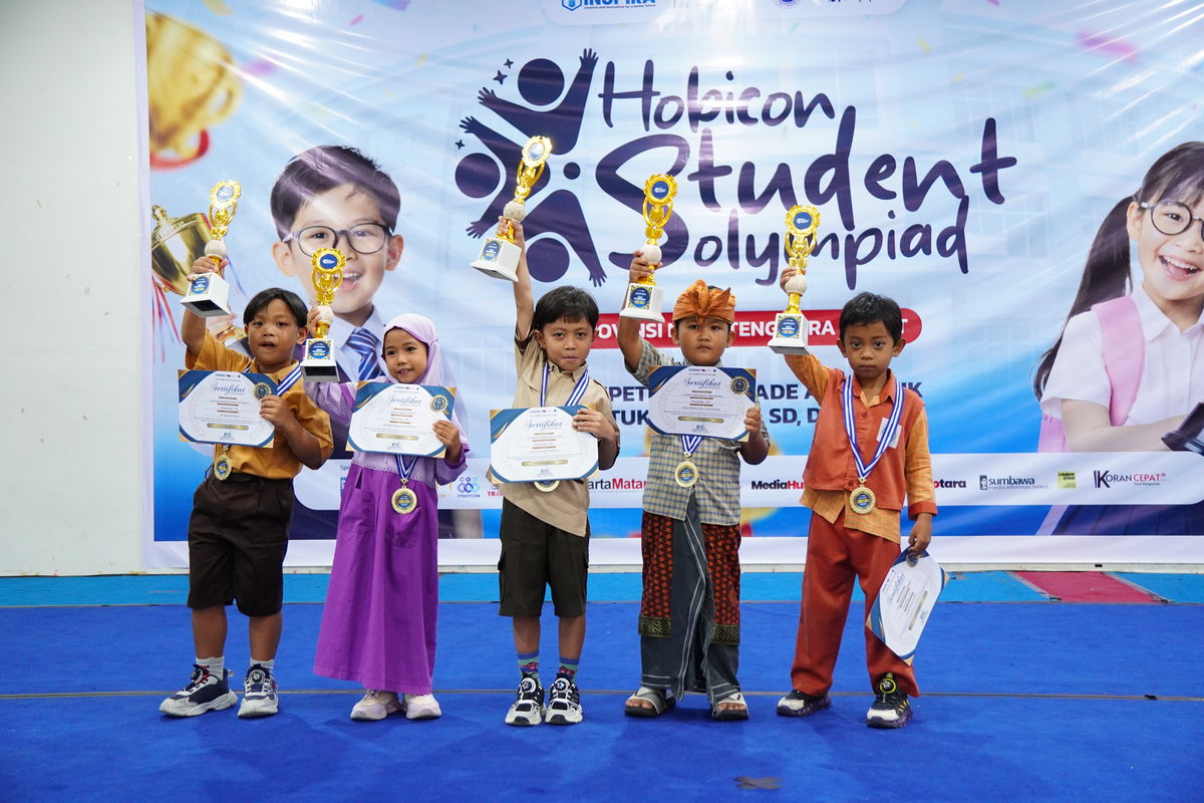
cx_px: 602
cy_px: 402
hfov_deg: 45.0
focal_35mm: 44
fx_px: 1455
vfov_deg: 30.8
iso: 1600
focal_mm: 29
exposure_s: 1/80
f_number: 2.8
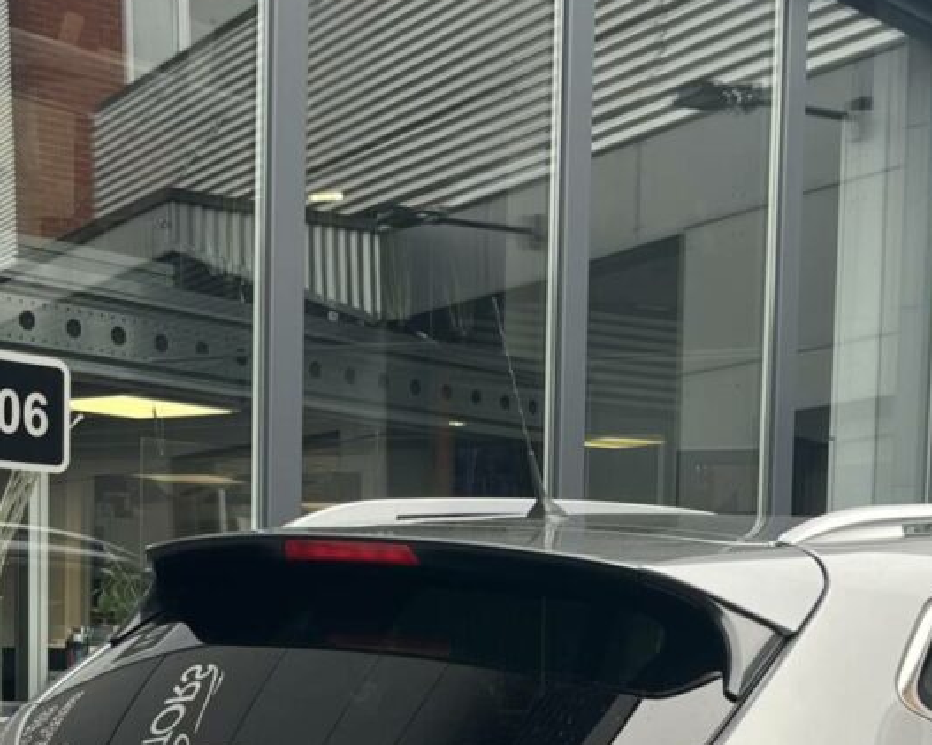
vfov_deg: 20.0
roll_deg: -1.3
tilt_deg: -5.2
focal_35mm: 74
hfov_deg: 25.7
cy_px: 766
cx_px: 562
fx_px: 2040
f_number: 1.6
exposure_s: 1/144
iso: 32
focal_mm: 5.1
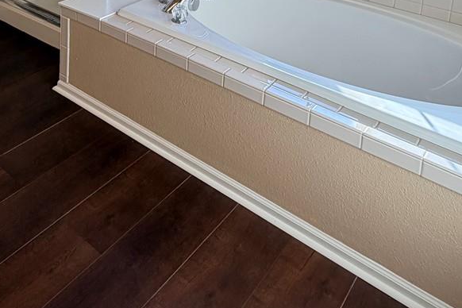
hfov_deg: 44.9
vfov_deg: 27.0
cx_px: 64
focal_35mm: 40
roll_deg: -0.9
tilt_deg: -8.8
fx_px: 513
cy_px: -112
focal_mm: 2.22
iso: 80
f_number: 2.2
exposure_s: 1/120
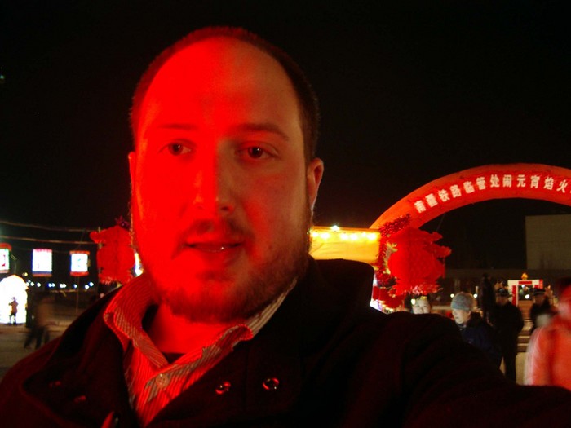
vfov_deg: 37.7
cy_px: 214
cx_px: 286
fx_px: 627
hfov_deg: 49.0
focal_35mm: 38
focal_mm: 5.8
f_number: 2.6
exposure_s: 1/4
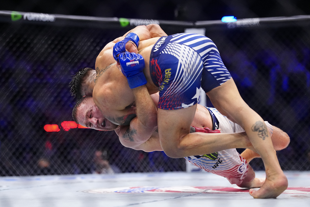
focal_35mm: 100
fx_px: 861
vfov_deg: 13.7
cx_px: 155
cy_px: 104
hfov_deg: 20.4
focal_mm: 100
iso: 4000
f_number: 2.2
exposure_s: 1/1600
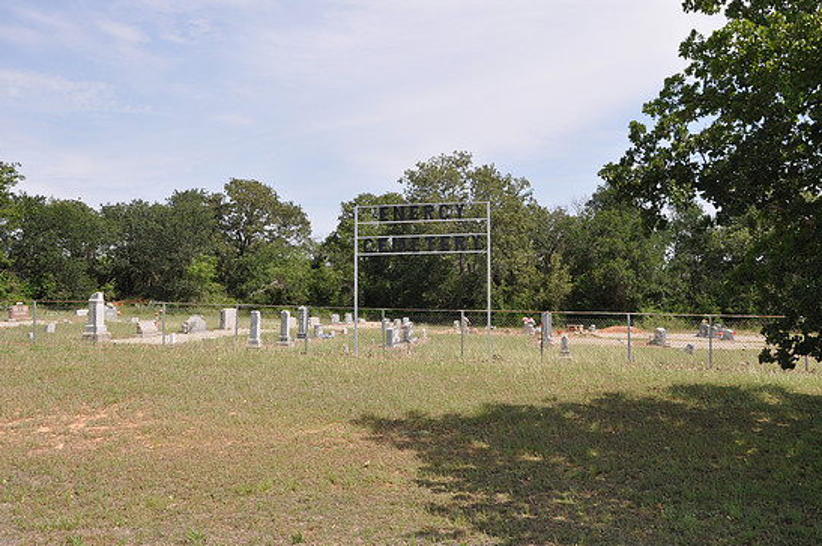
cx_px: 427
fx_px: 798
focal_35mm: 35
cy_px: 259
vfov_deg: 37.7
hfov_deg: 54.5
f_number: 11
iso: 200
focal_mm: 22
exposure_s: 1/125
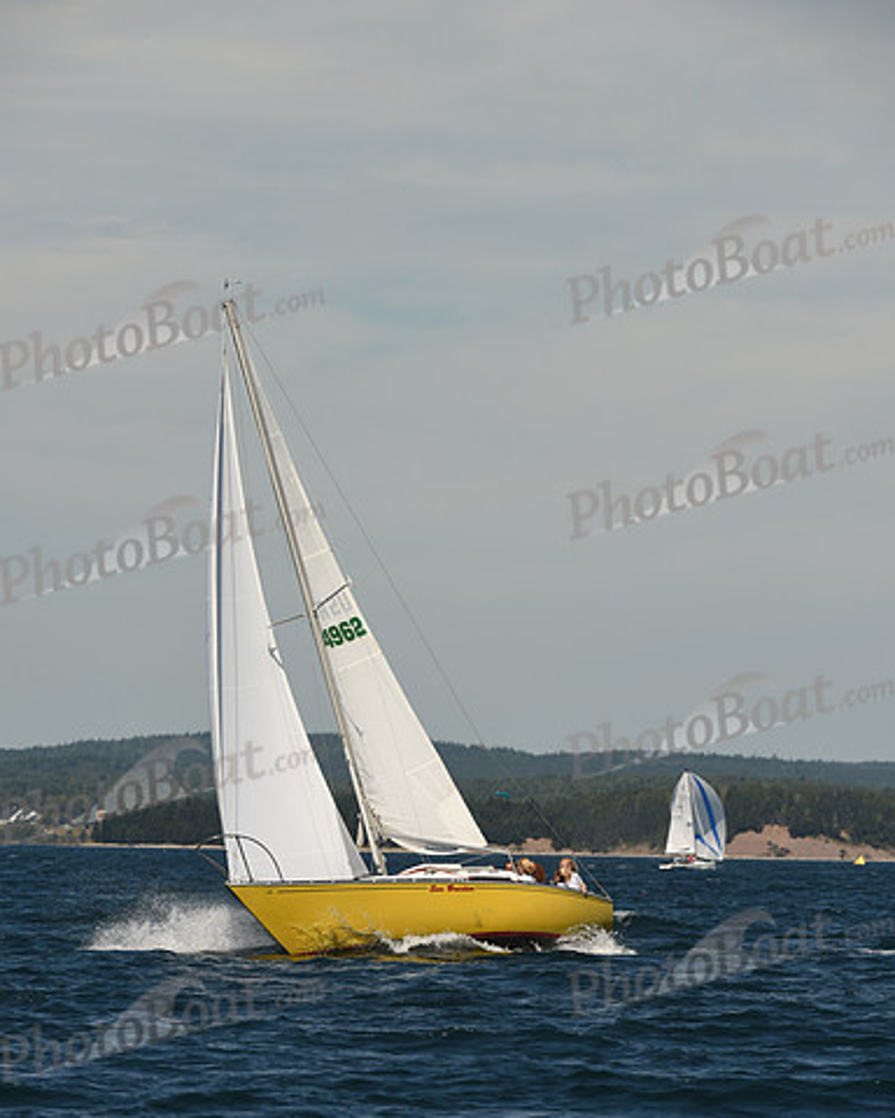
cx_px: 446
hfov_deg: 5.2
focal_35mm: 295
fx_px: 9768
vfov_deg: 6.6
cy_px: 634
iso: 250
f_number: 7.1
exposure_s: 1/1000
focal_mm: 260
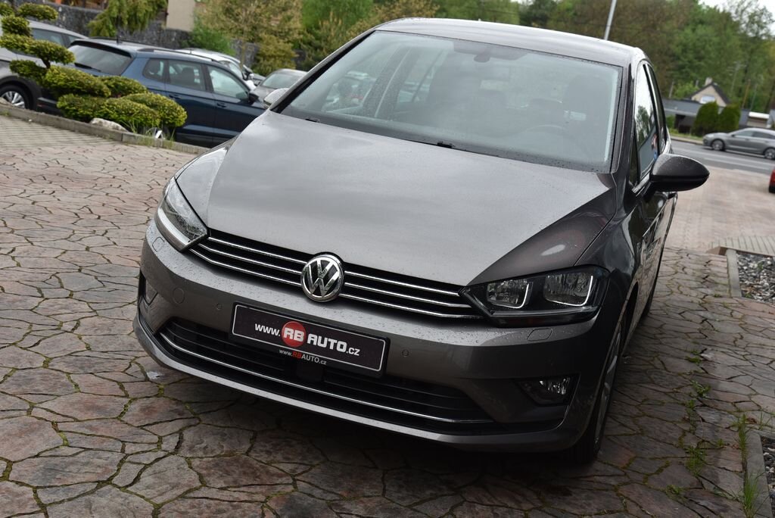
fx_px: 1034
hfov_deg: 41.1
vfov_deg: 28.1
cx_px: 388
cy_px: 259
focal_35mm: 48
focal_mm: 48
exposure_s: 1/160
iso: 500
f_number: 6.3
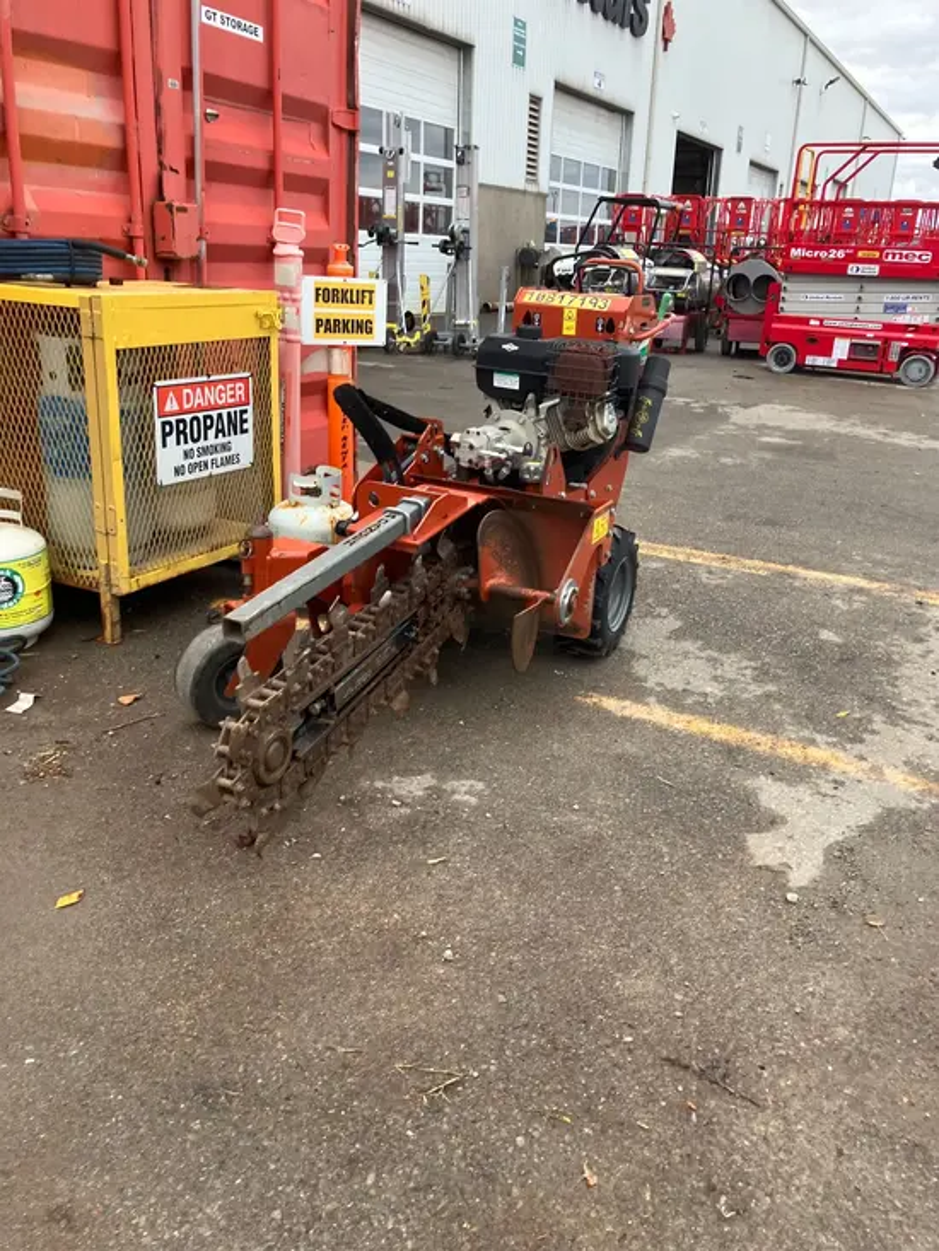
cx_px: 470
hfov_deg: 49.8
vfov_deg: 63.4
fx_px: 1012
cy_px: 626
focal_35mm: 28
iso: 80
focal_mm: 3.99
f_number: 1.8
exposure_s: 1/121
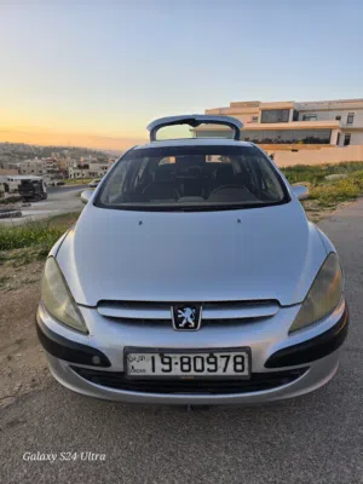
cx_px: 182
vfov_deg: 73.9
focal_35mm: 23
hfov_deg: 58.9
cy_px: 242
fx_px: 322
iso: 20
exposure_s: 1/180
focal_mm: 6.3
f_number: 1.7
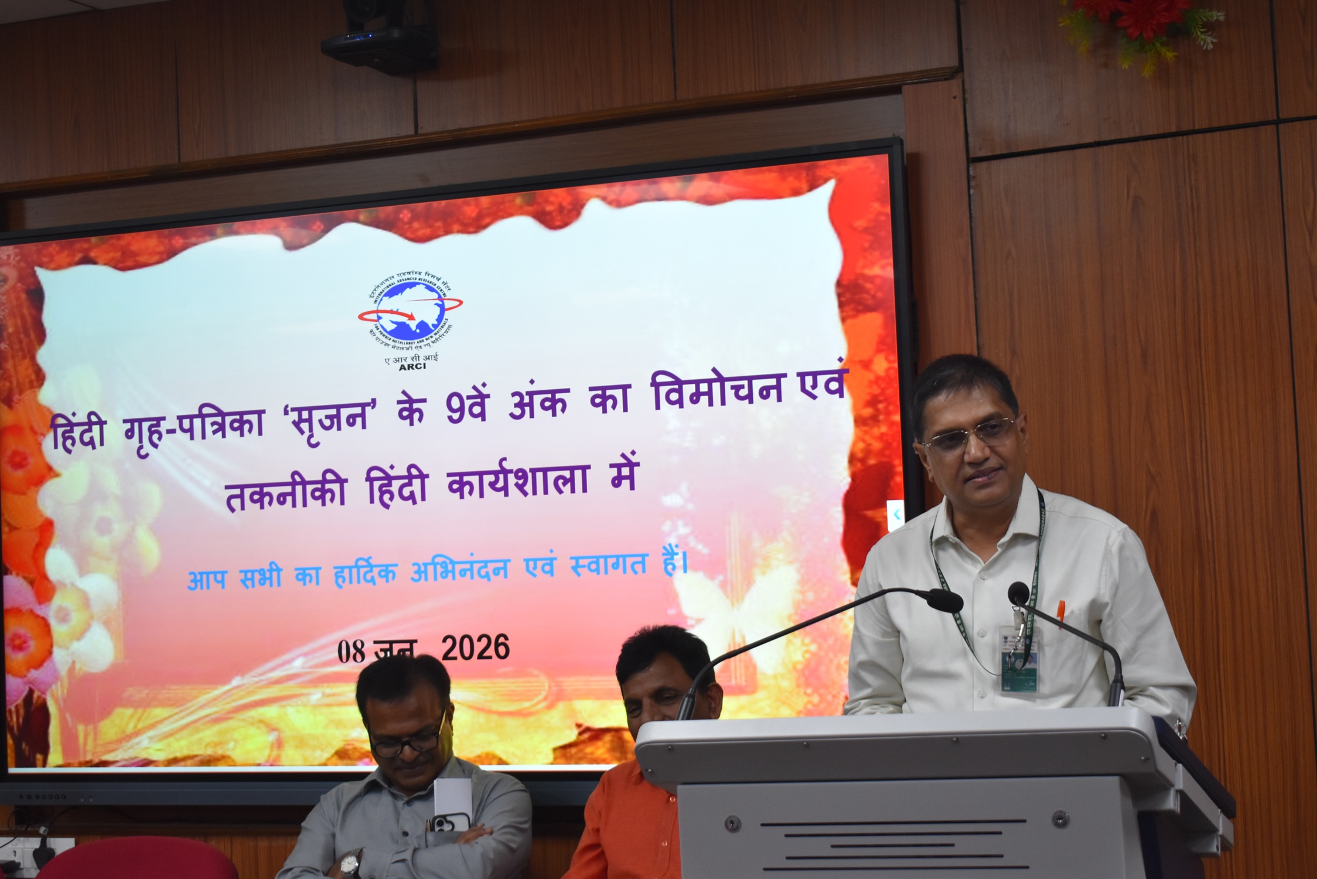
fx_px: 2305
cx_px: 658
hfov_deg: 31.9
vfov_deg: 21.6
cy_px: 440
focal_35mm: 63
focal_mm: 42
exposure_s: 1/125
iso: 1100
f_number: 5
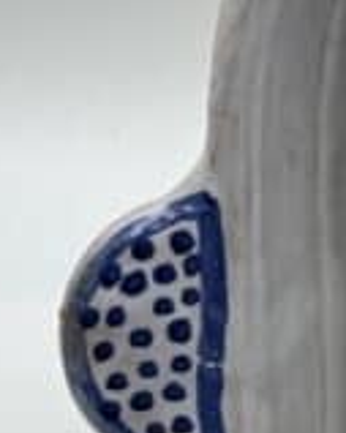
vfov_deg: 8.2
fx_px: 3024
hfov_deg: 6.3
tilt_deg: -26.2
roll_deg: -1.6
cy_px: 193
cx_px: 774
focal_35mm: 236
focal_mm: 6.86
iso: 64
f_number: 1.78
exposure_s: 1/376
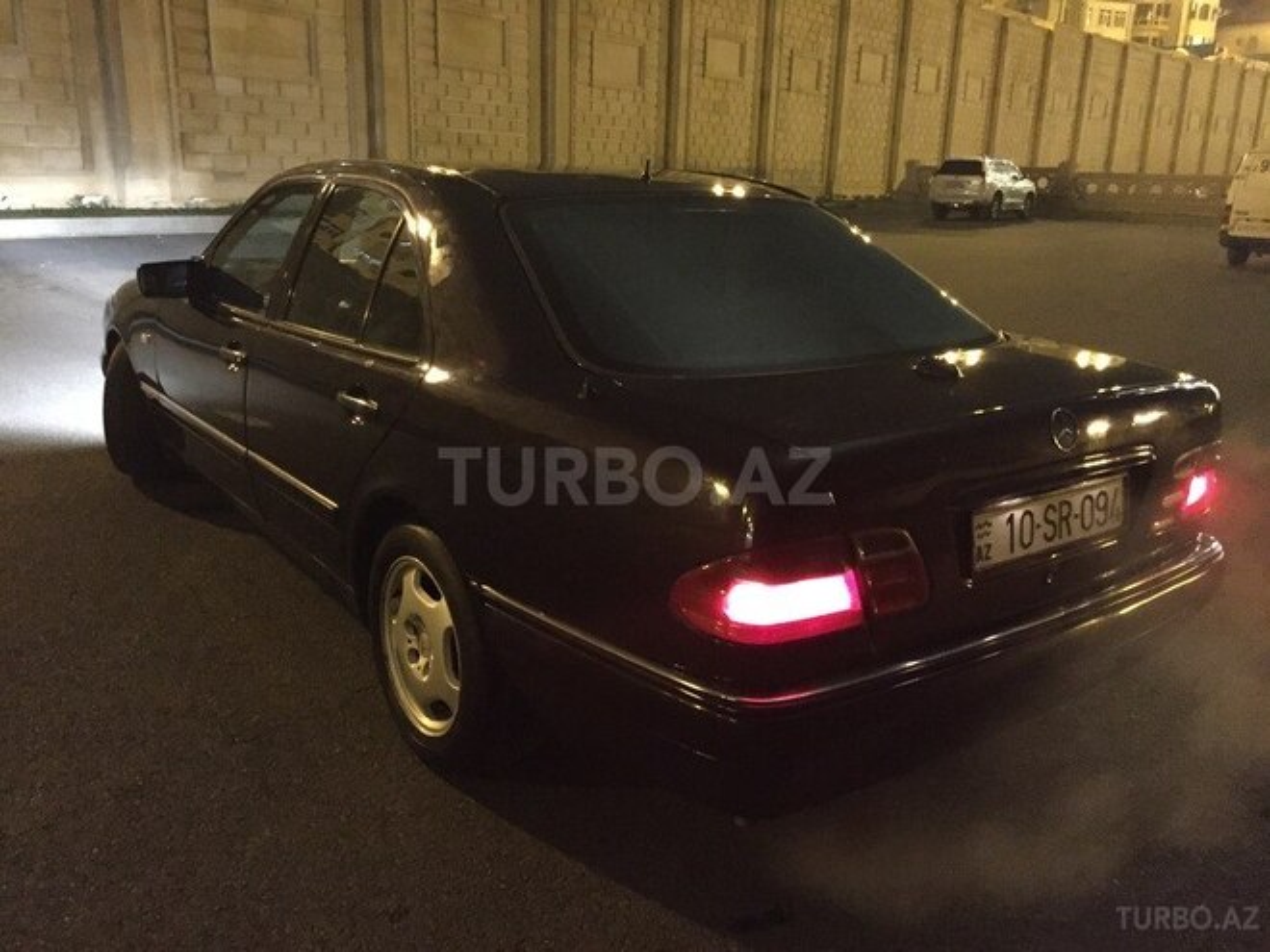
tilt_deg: -15.5
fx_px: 1064
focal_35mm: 29
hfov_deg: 61.7
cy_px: 476
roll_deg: -0.4
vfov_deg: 48.2
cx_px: 635
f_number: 2.2
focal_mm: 4.15
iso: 1250
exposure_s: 1/17
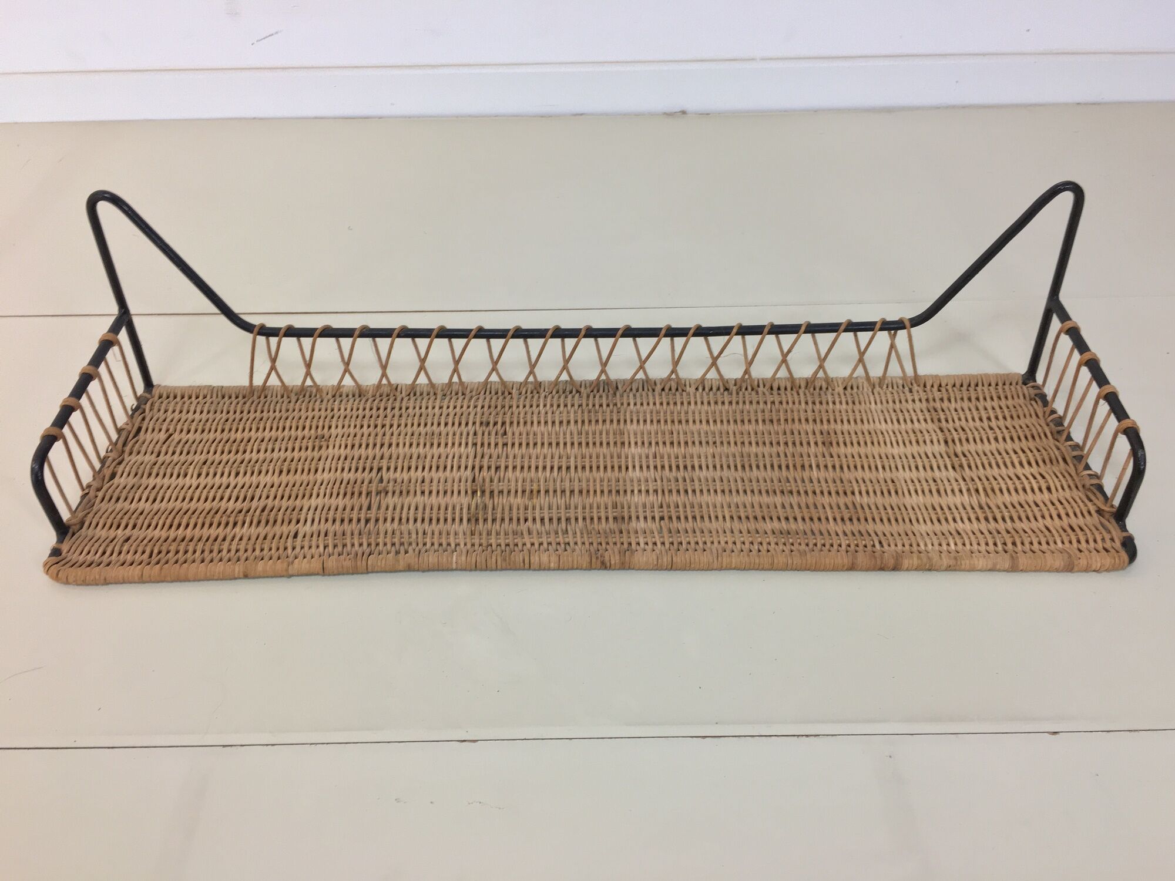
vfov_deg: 48.2
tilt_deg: -39.1
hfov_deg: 61.7
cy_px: 440
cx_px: 588
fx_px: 984
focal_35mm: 29
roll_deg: +0.3
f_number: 2.2
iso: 50
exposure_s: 1/33
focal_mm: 4.15
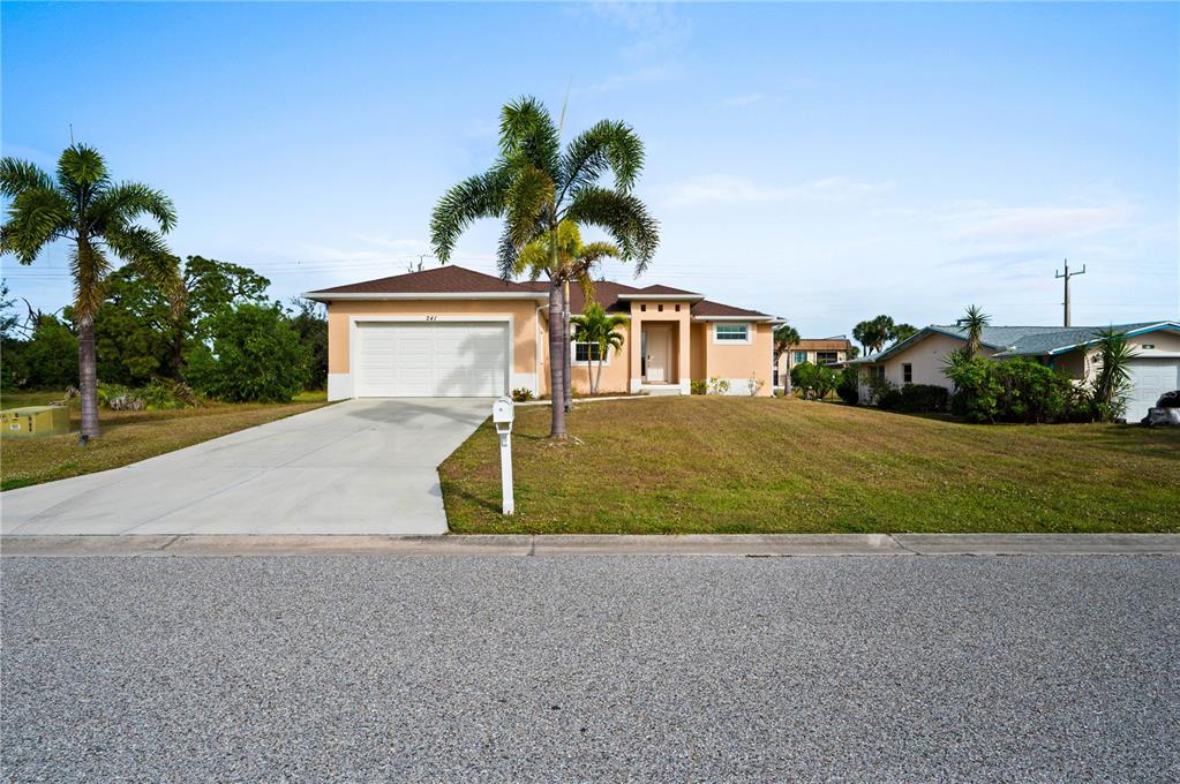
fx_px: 589
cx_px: 590
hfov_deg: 90.1
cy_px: 392
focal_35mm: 18
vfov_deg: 67.3
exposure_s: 1/1250
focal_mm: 18
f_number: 8
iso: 200
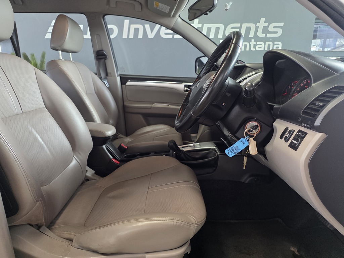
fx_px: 229
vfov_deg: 58.9
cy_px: 129
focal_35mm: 23
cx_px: 172
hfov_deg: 73.9
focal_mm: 6.25
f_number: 1.7
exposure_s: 1/100
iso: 320
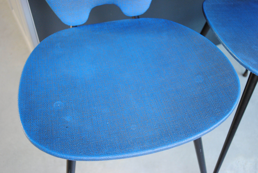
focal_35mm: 42
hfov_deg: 46.3
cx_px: 129
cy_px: 86
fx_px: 302
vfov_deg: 32.0
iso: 500
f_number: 4.5
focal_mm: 28
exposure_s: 1/30
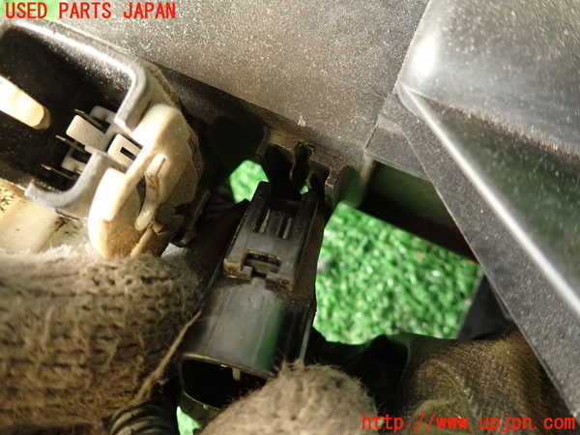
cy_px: 218
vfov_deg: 54.9
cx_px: 290
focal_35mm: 25
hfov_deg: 69.4
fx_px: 419
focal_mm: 4.5
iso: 320
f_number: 2
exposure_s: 1/30
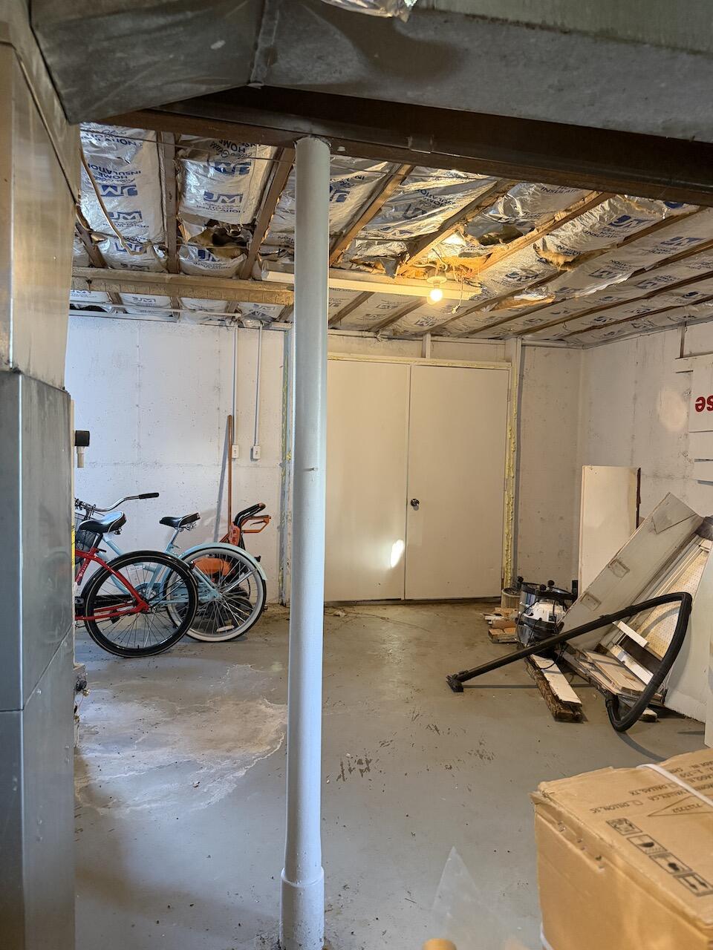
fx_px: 659
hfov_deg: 56.8
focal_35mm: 24
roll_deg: -1.4
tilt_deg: -3.2
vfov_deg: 71.6
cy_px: 475
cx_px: 356
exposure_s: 1/60
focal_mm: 6.76
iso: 640
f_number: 1.78
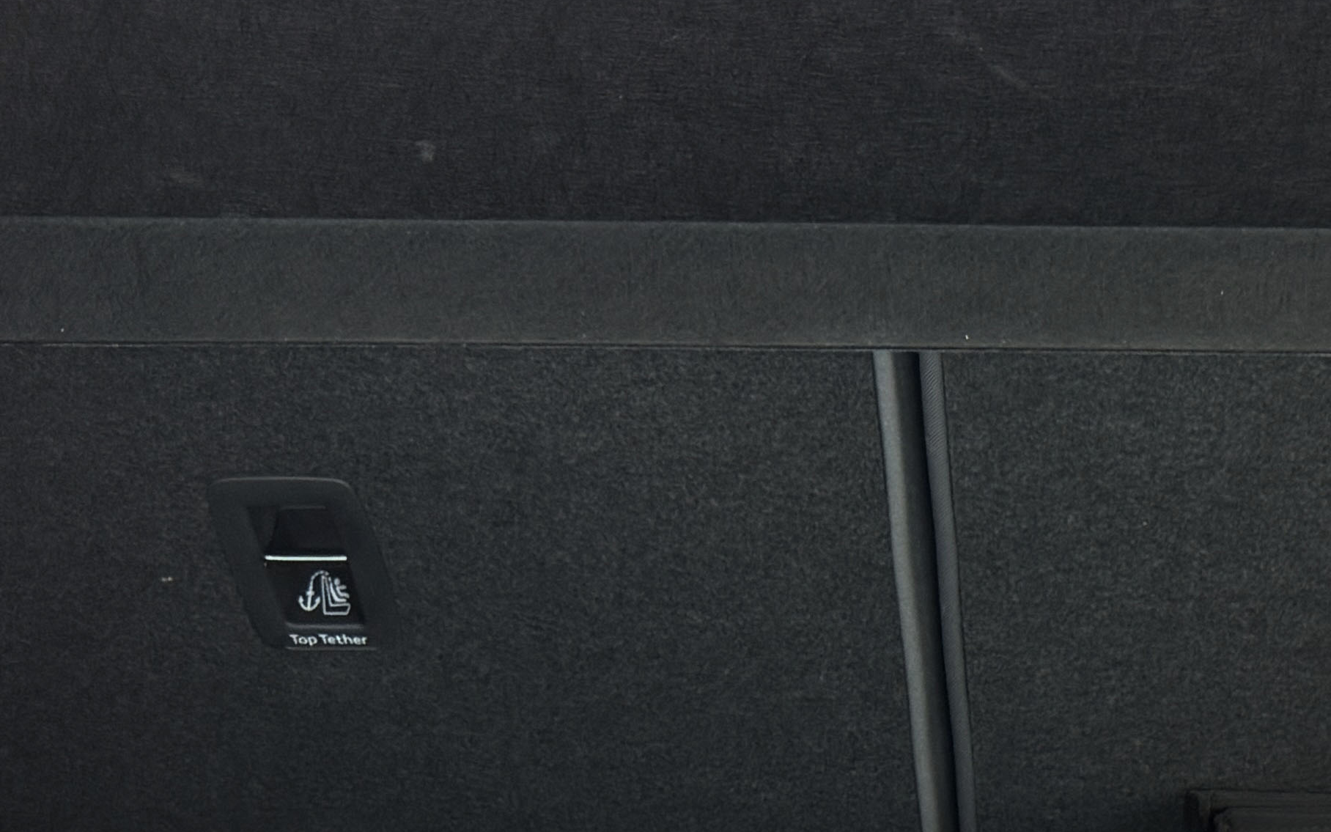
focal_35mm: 80
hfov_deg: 25.0
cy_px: 1373
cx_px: 1231
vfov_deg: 14.8
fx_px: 2902
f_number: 1.78
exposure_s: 1/84
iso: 200
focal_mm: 6.76
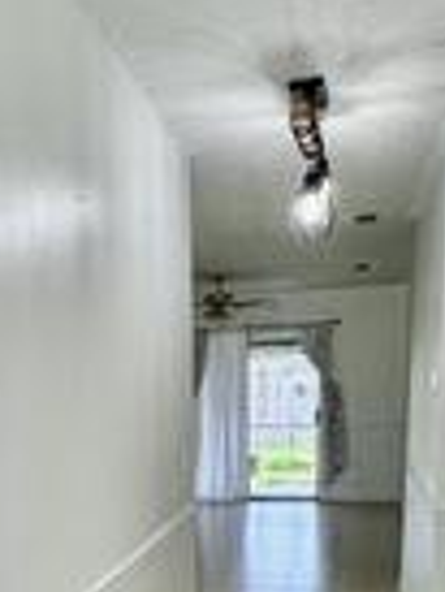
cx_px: 151
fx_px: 839
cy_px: 605
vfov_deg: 34.9
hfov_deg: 29.5
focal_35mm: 49
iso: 100
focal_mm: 2.22
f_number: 2.2
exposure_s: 1/120
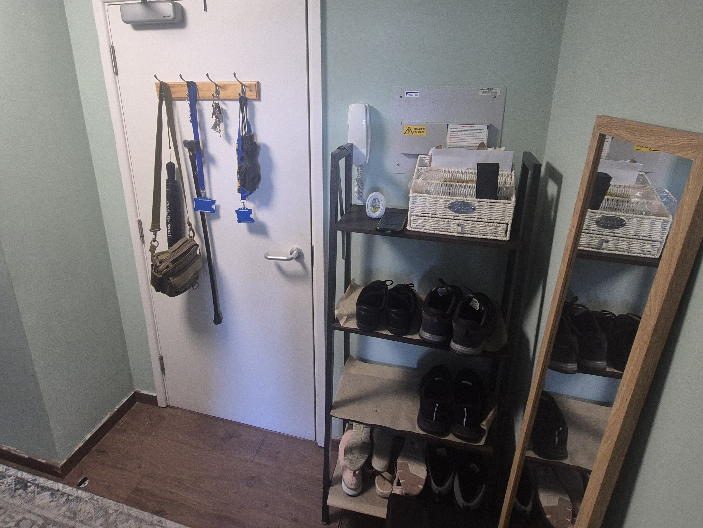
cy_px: 204
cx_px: 329
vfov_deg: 70.6
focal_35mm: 18
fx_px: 366
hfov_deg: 87.6
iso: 500
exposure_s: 1/50
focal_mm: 2.2
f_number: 2.2
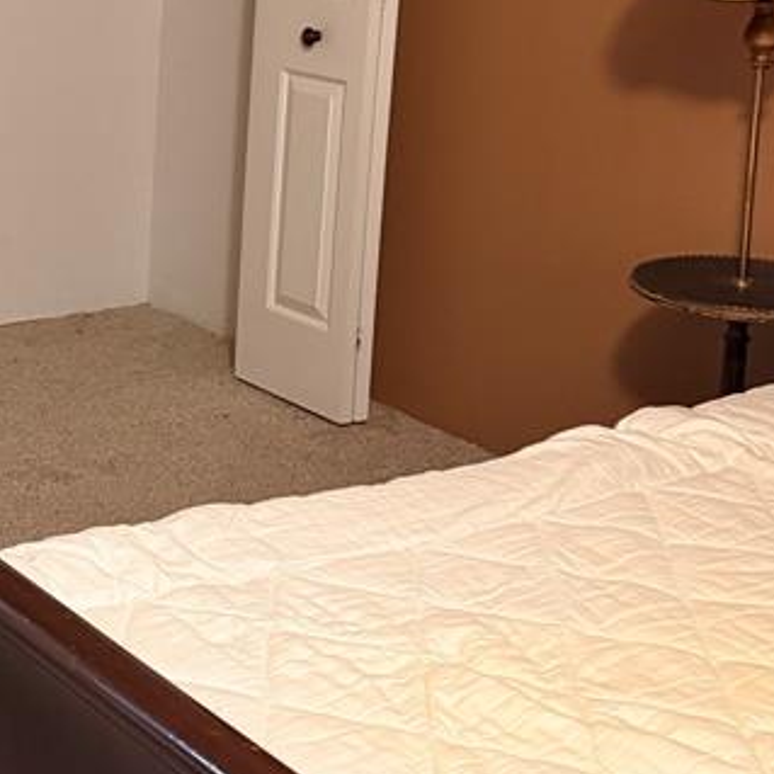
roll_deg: -0.2
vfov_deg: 25.0
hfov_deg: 23.2
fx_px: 1720
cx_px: -158
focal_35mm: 68
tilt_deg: -11.2
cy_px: 172
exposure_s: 1/40
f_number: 1.78
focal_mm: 6.76
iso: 640
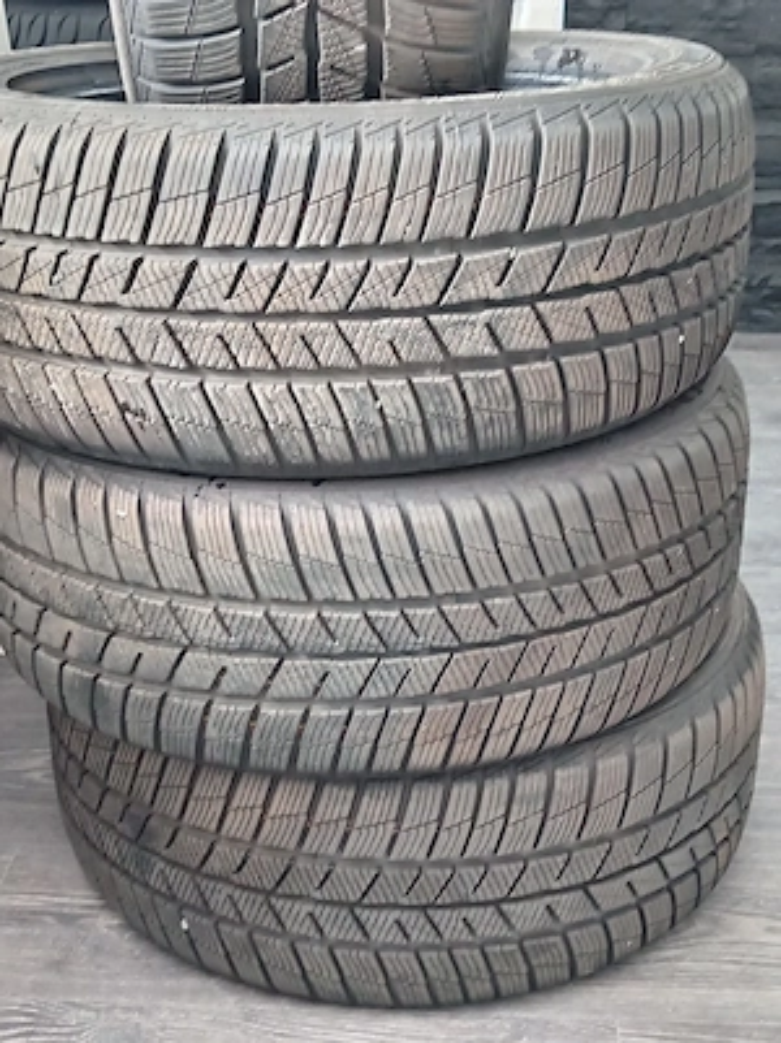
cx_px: 390
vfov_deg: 42.1
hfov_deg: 32.1
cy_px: 522
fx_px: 1356
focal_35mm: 45
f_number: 1.8
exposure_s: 1/20
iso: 1622
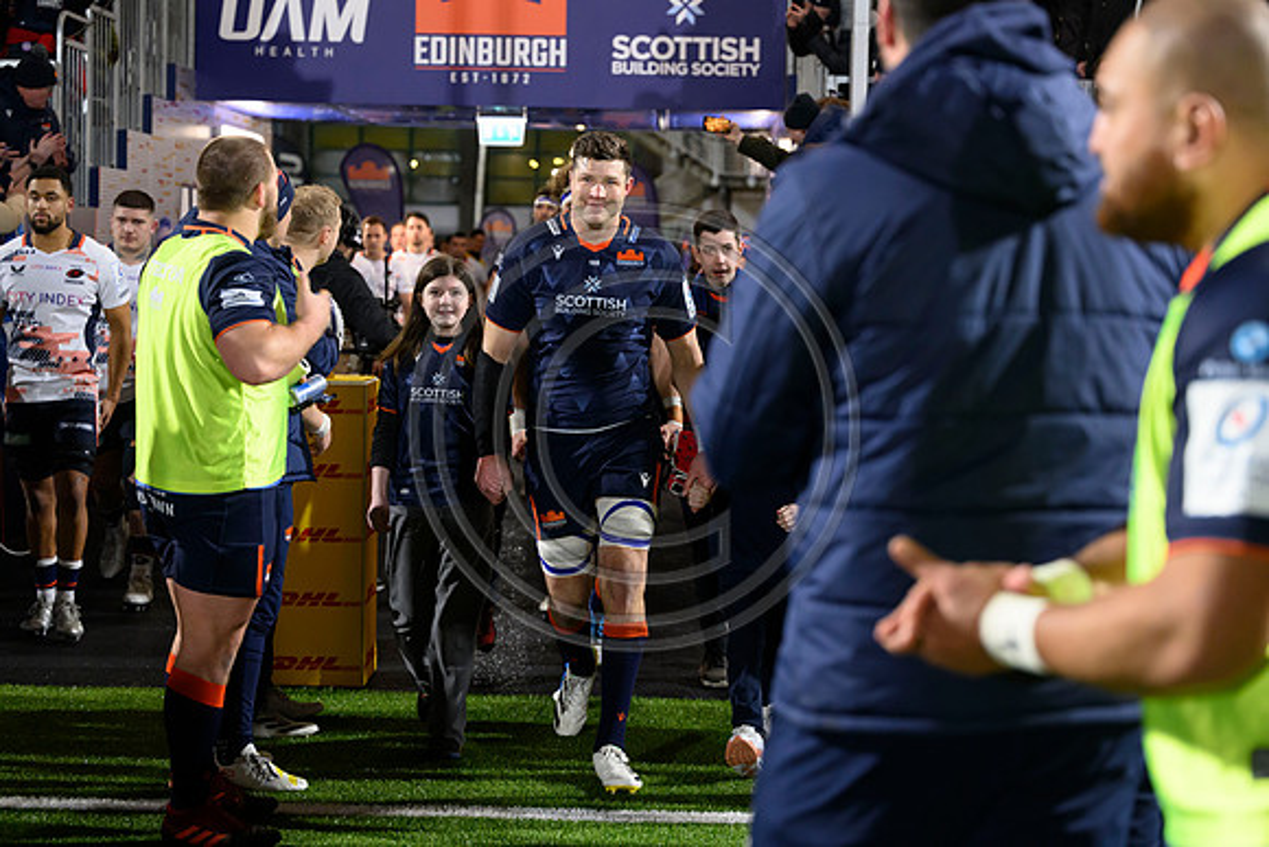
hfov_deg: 28.8
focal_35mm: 70
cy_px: 424
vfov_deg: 19.5
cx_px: 634
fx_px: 2468
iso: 4000
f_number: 3.2
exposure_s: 1/400
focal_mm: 70
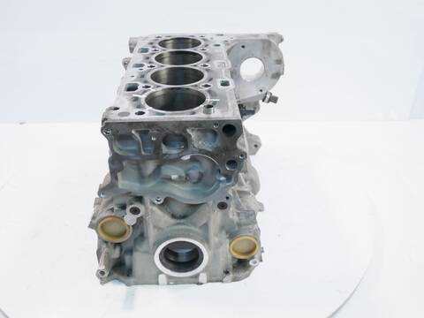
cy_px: 159
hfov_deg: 56.8
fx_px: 392
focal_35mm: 32
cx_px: 212
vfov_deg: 44.2
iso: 320
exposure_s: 1/60
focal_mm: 16
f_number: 4
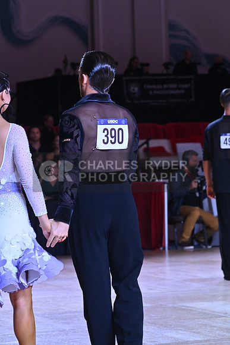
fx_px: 1389
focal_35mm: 145
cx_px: 115
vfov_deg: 14.2
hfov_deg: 9.5
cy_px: 172
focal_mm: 145
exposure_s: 1/400
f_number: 8
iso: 4000
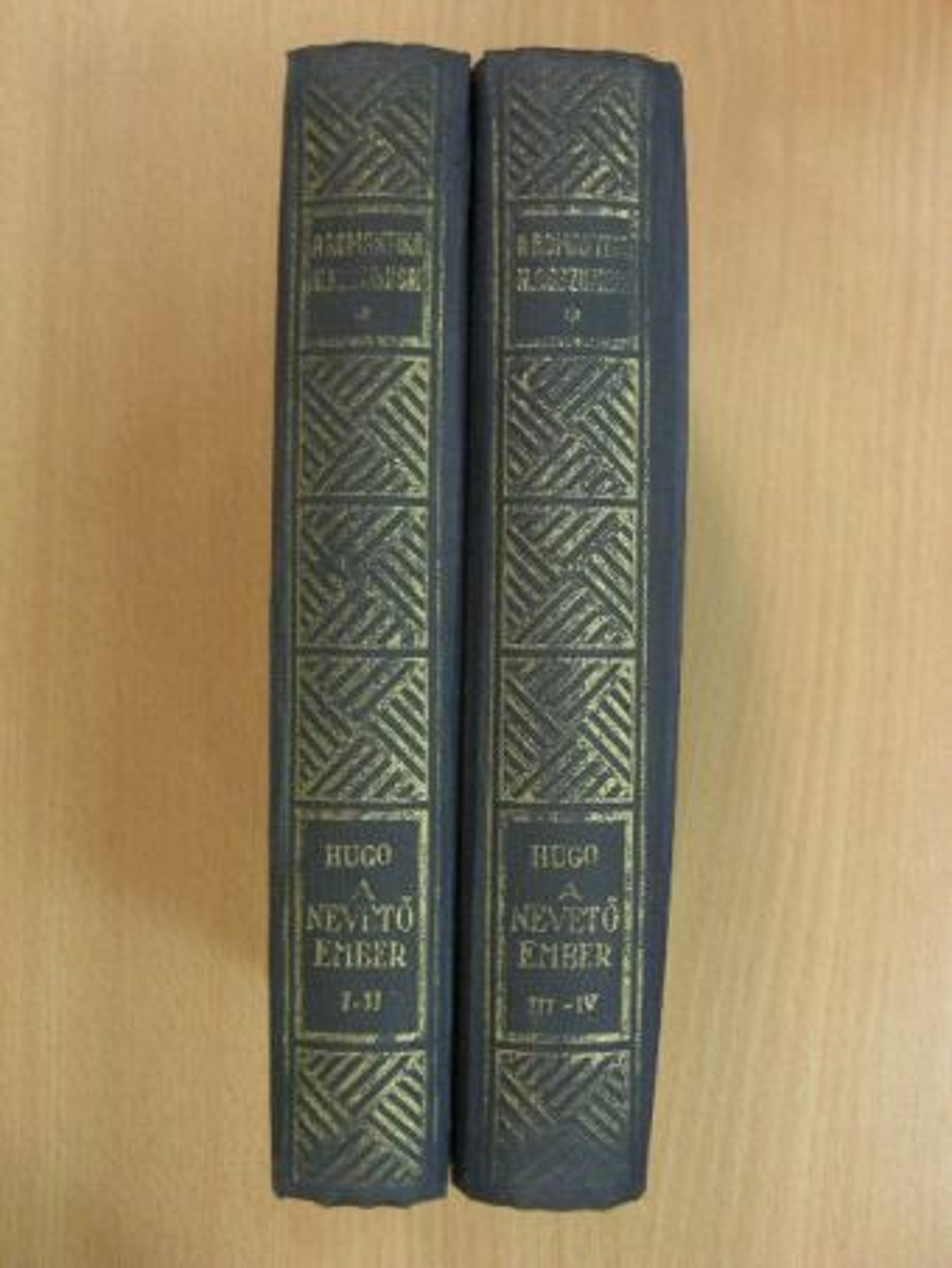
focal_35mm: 44
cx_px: 476
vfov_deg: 42.9
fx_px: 1613
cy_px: 634
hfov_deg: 32.9
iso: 200
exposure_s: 1/18
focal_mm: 7.4
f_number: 3.5
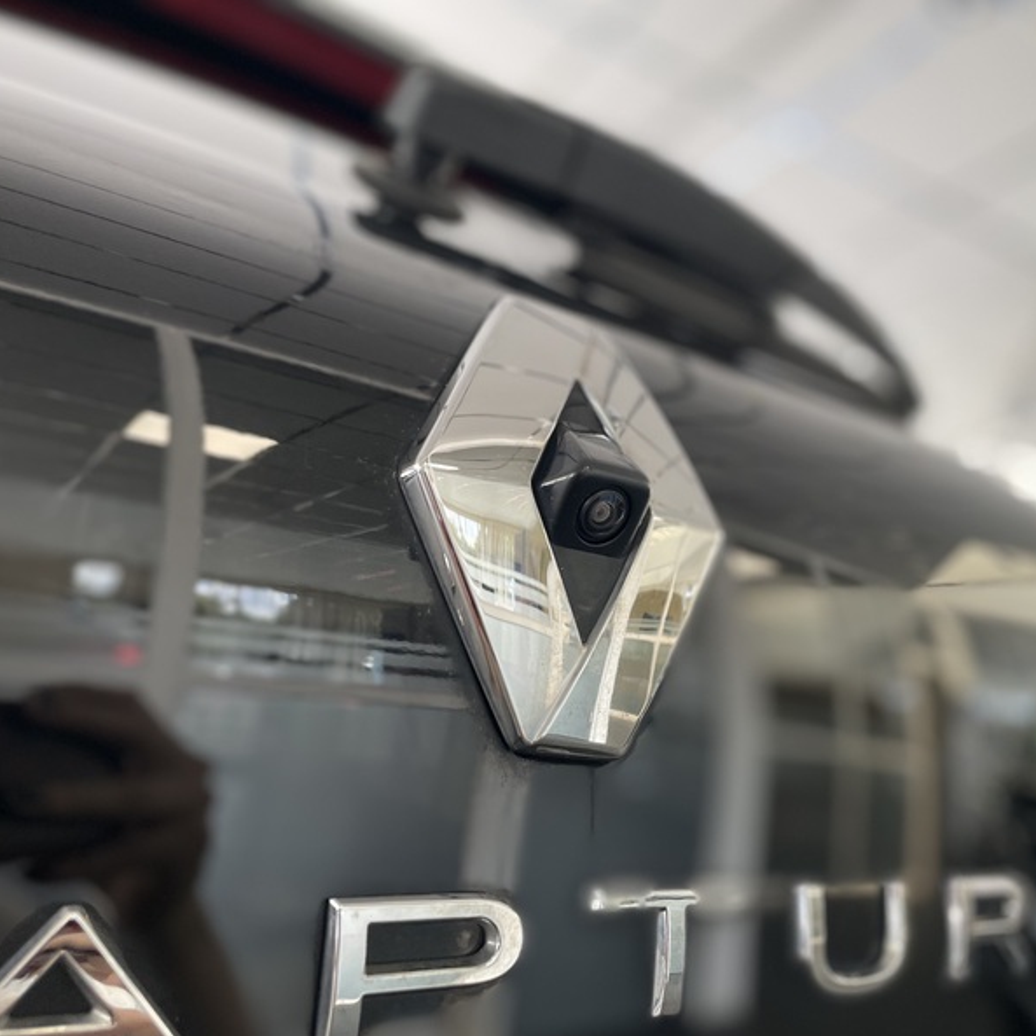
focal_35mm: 31
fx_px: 1050
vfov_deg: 52.5
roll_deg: -0.5
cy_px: 517
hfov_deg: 52.4
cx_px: 570
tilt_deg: +17.0
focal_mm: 4.2
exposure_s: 1/50
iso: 80
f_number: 1.6
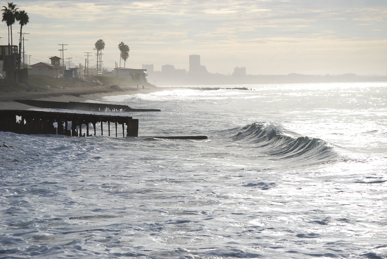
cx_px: 194
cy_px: 130
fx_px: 1614
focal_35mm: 150
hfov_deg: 13.7
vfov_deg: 9.2
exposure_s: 1/800
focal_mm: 100
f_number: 7.1
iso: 100
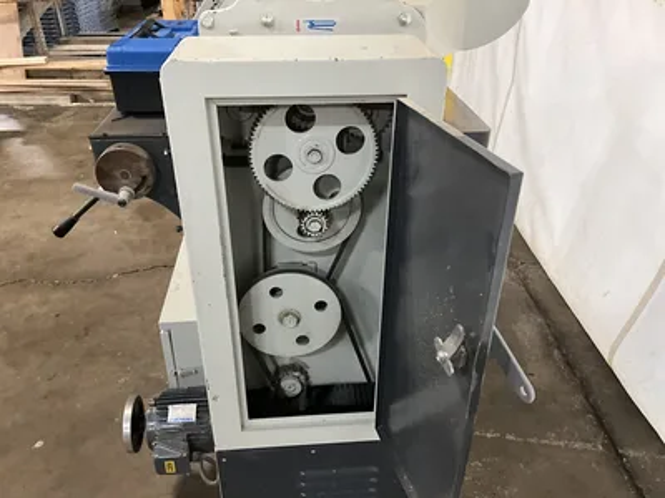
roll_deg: -0.7
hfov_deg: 61.7
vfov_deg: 48.2
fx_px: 557
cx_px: 332
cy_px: 249
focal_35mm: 29
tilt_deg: -32.4
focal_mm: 3
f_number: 1.8
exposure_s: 1/38
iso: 320
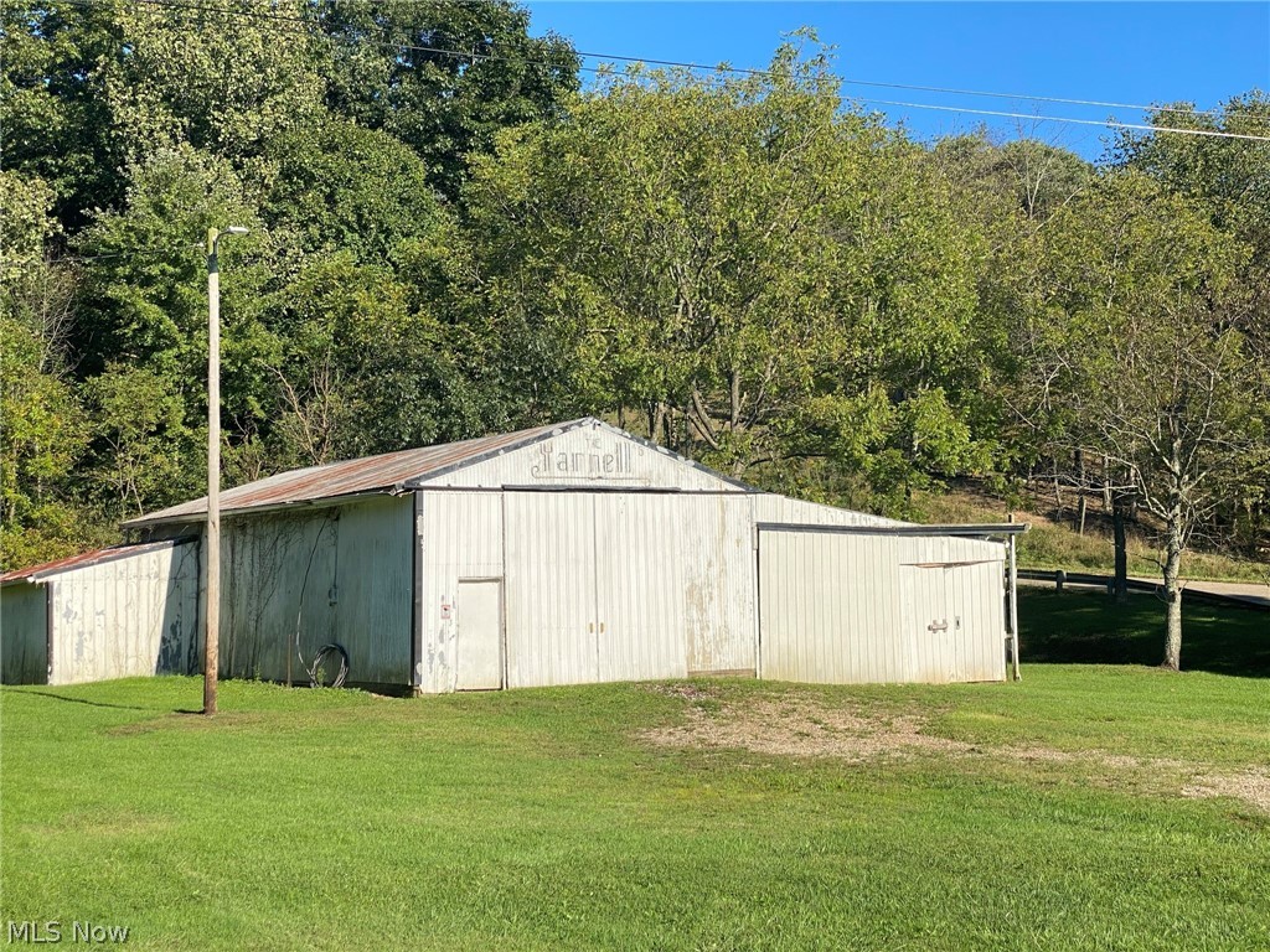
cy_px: 476
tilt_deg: +4.2
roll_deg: +1.6
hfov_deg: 36.8
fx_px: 1908
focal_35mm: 52
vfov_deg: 28.0
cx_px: 635
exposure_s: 1/1020
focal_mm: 6
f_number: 2
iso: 20
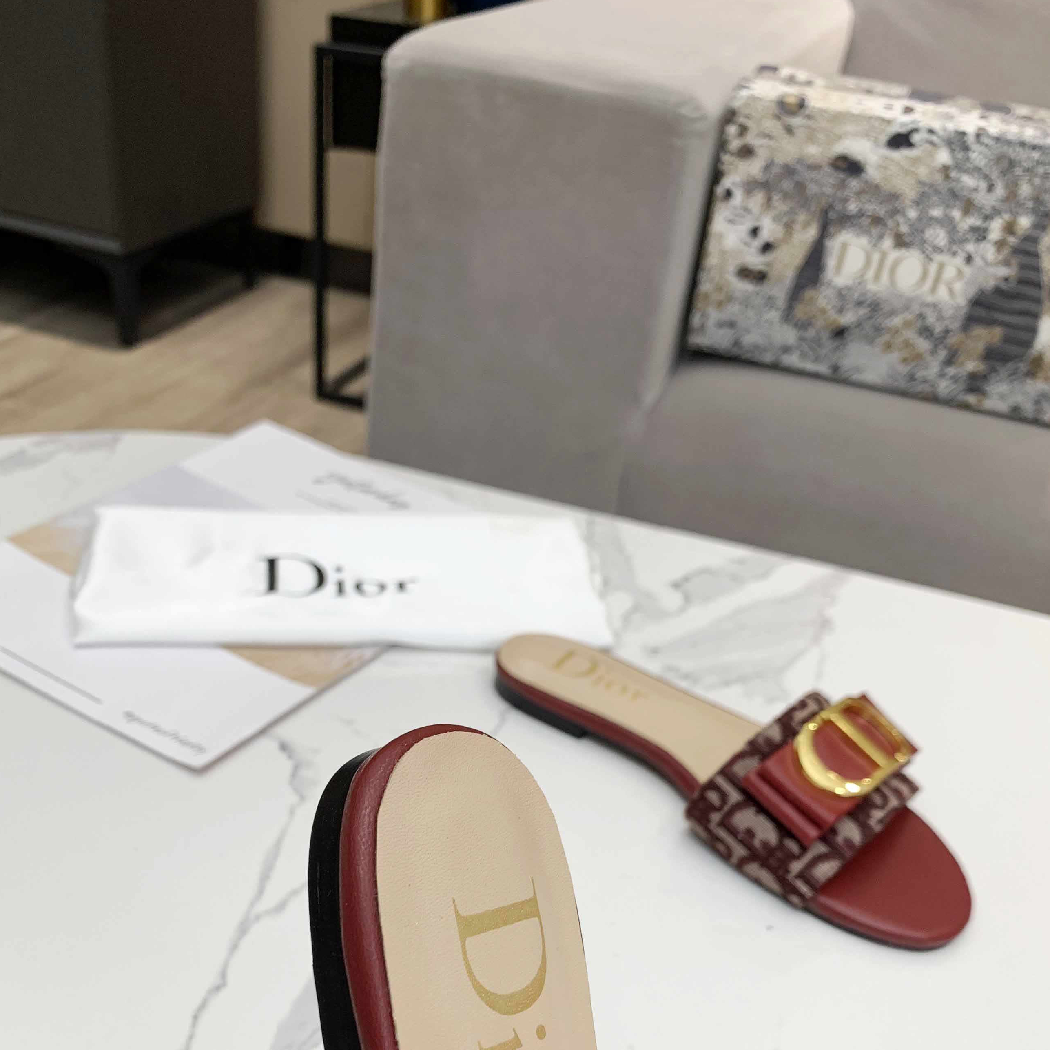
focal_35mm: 36
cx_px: 477
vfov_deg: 44.7
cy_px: 772
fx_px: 1235
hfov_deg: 46.0
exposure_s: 1/100
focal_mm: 4.25
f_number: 1.8
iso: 50
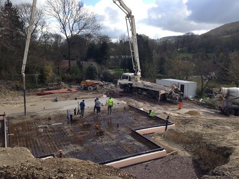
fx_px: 228
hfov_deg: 55.3
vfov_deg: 43.0
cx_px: 120
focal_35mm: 33
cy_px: 90
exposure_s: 1/1153
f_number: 2.4
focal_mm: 4.12
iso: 50
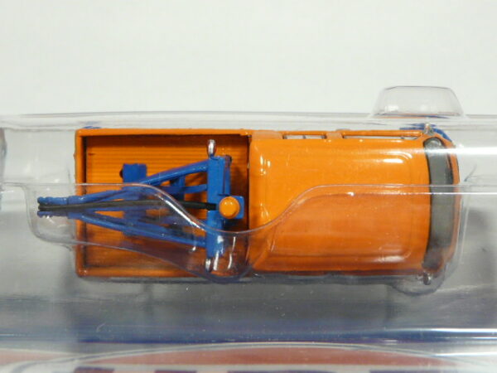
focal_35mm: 113
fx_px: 1622
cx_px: 248
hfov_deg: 17.4
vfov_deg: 13.1
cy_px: 186
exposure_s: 1/50
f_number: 3.2
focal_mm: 11.7
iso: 160
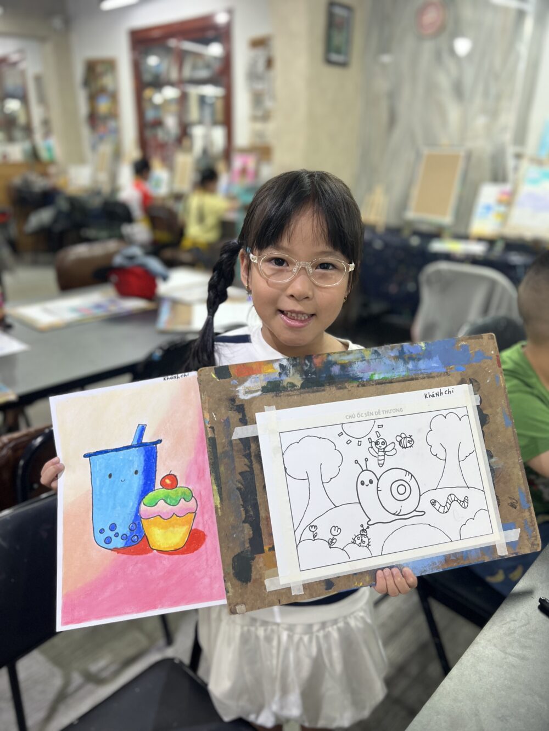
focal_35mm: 26
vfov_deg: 67.3
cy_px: 366
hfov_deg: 53.1
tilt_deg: -22.1
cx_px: 274
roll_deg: -1.6
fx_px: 550
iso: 80
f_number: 1.5
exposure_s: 1/100
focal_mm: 5.7
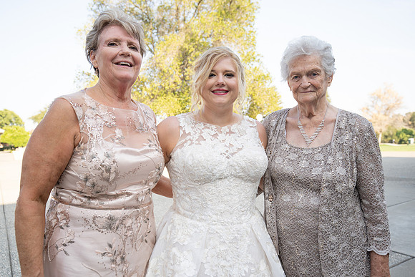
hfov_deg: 65.5
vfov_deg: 46.4
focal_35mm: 28
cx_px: 208
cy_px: 138
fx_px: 323
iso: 200
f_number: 4.5
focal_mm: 28
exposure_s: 1/250
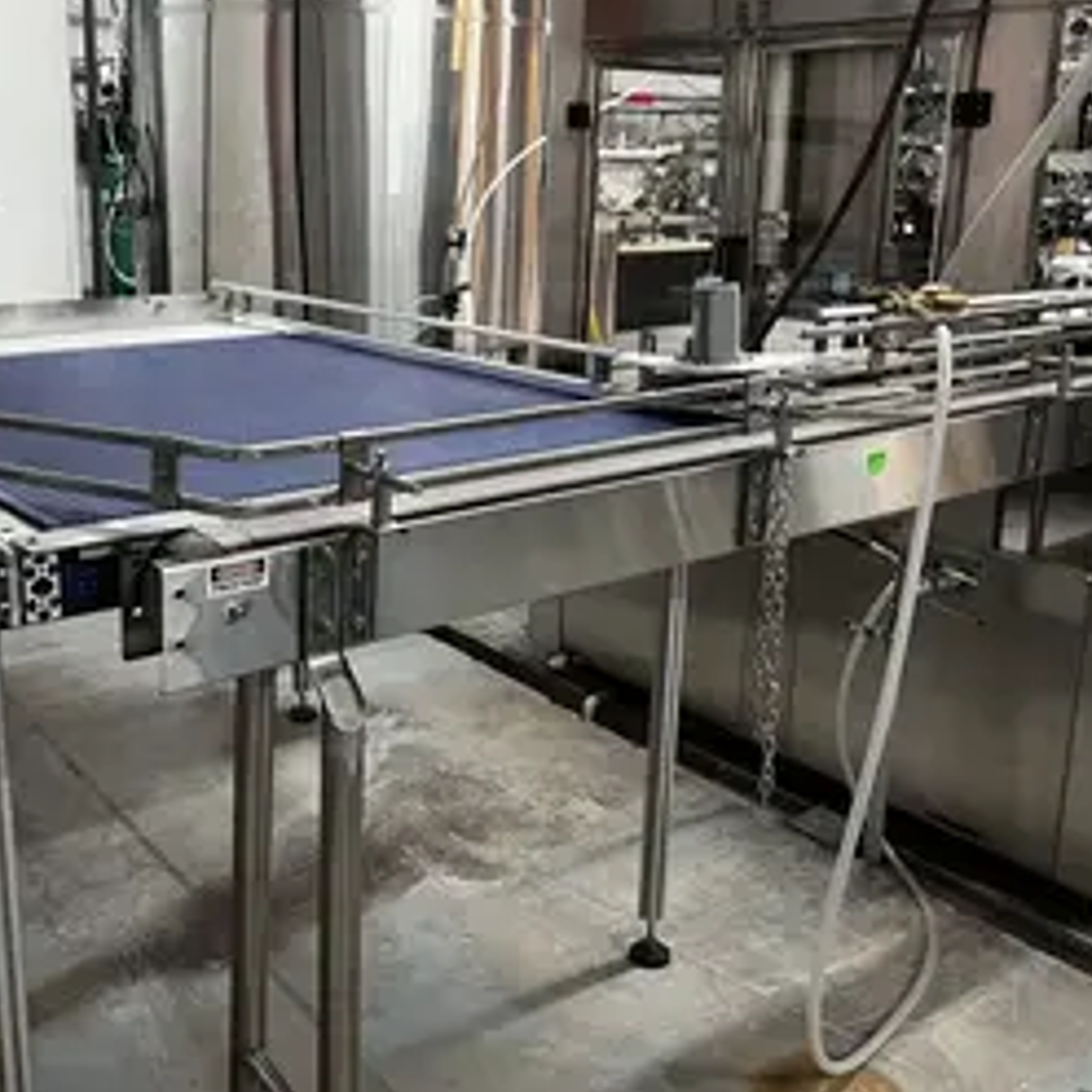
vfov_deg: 44.8
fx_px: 1321
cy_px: 467
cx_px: 449
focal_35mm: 37
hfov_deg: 44.7
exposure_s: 1/40
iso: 400
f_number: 1.6
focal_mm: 5.1
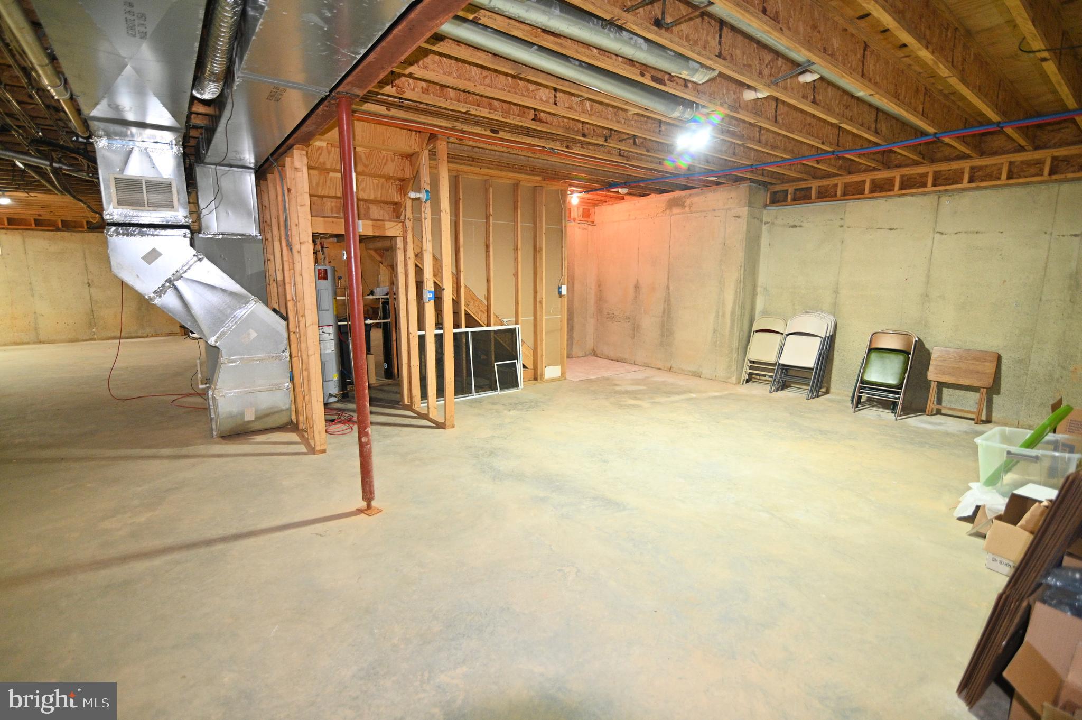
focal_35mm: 16
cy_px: 360
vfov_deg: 73.7
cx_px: 541
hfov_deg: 96.8
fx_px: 480
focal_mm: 16
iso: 1600
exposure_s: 1/160
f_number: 2.8
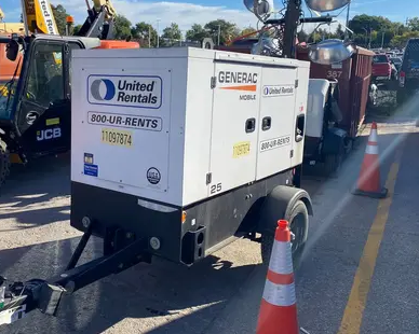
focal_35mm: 36
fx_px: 446
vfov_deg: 41.0
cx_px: 147
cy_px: 135
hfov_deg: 49.6
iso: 32
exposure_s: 1/2463
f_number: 1.8
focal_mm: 4.25
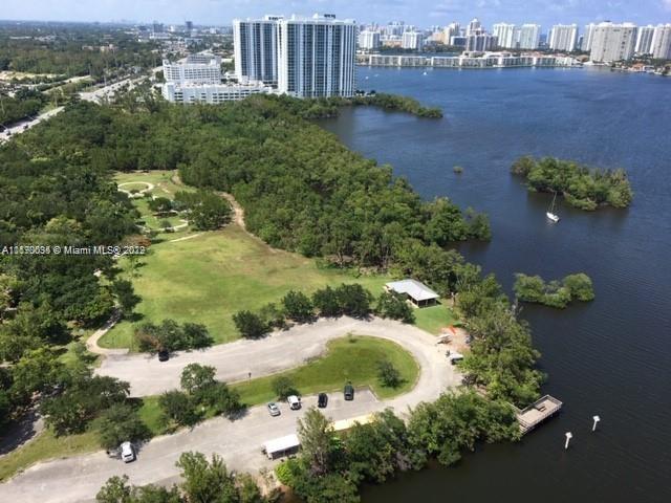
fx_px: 562
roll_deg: -2.1
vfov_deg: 48.2
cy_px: 252
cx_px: 336
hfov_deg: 61.7
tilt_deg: -21.3
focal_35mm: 29
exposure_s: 1/1637
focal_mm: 4.15
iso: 25
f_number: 2.2
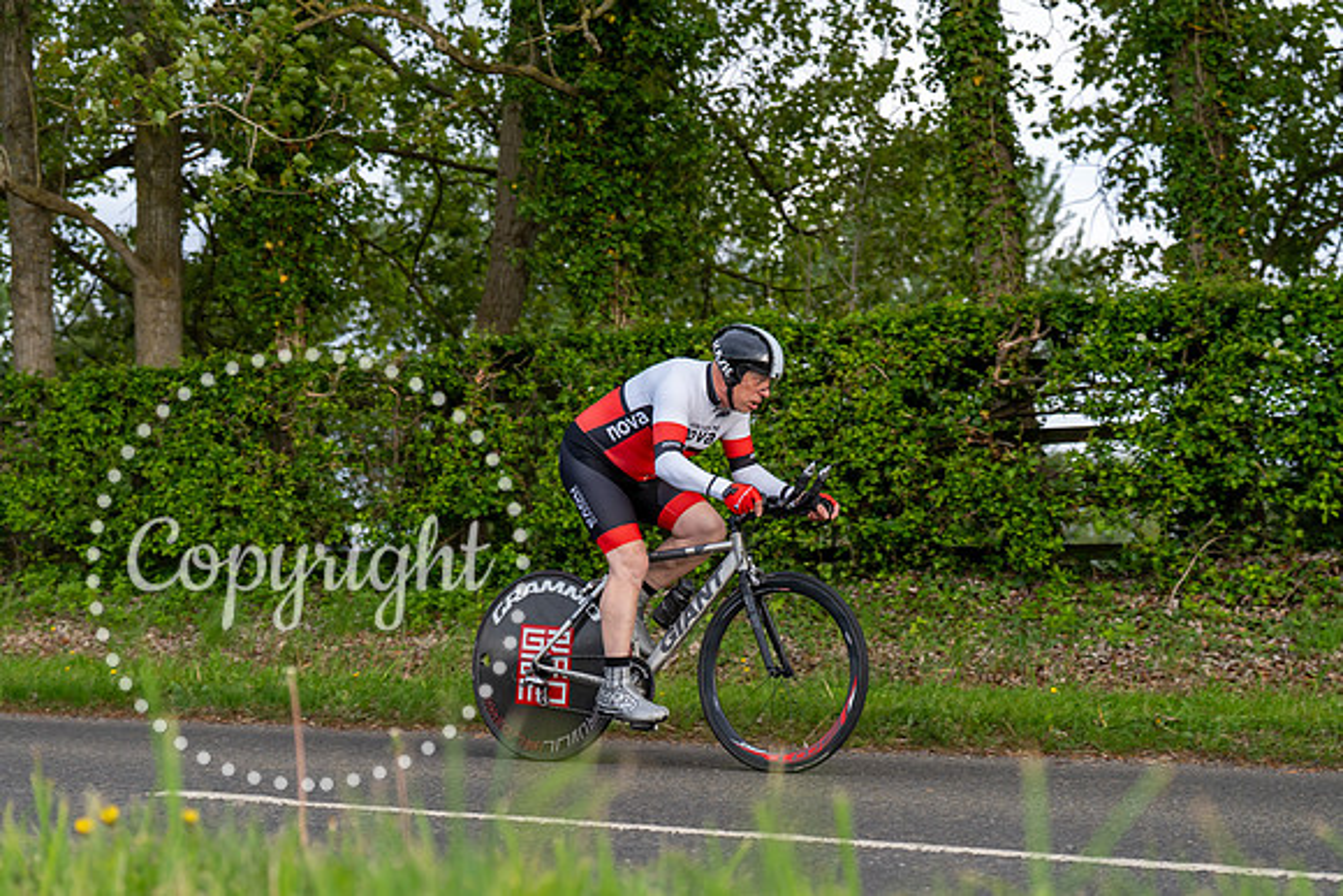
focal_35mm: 72
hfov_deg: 28.1
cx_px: 672
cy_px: 448
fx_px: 2687
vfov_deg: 18.9
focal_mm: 72
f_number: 4
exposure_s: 1/800
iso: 1250
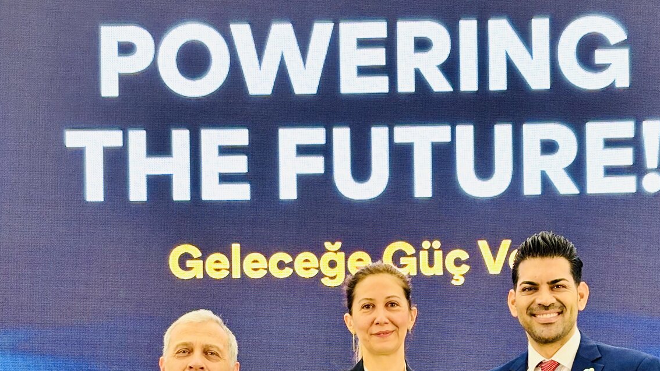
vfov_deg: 12.2
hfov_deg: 22.2
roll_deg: -0.3
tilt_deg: +2.5
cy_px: 493
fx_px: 1680
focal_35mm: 96
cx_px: 391
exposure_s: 1/40
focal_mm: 5.96
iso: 125
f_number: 1.6
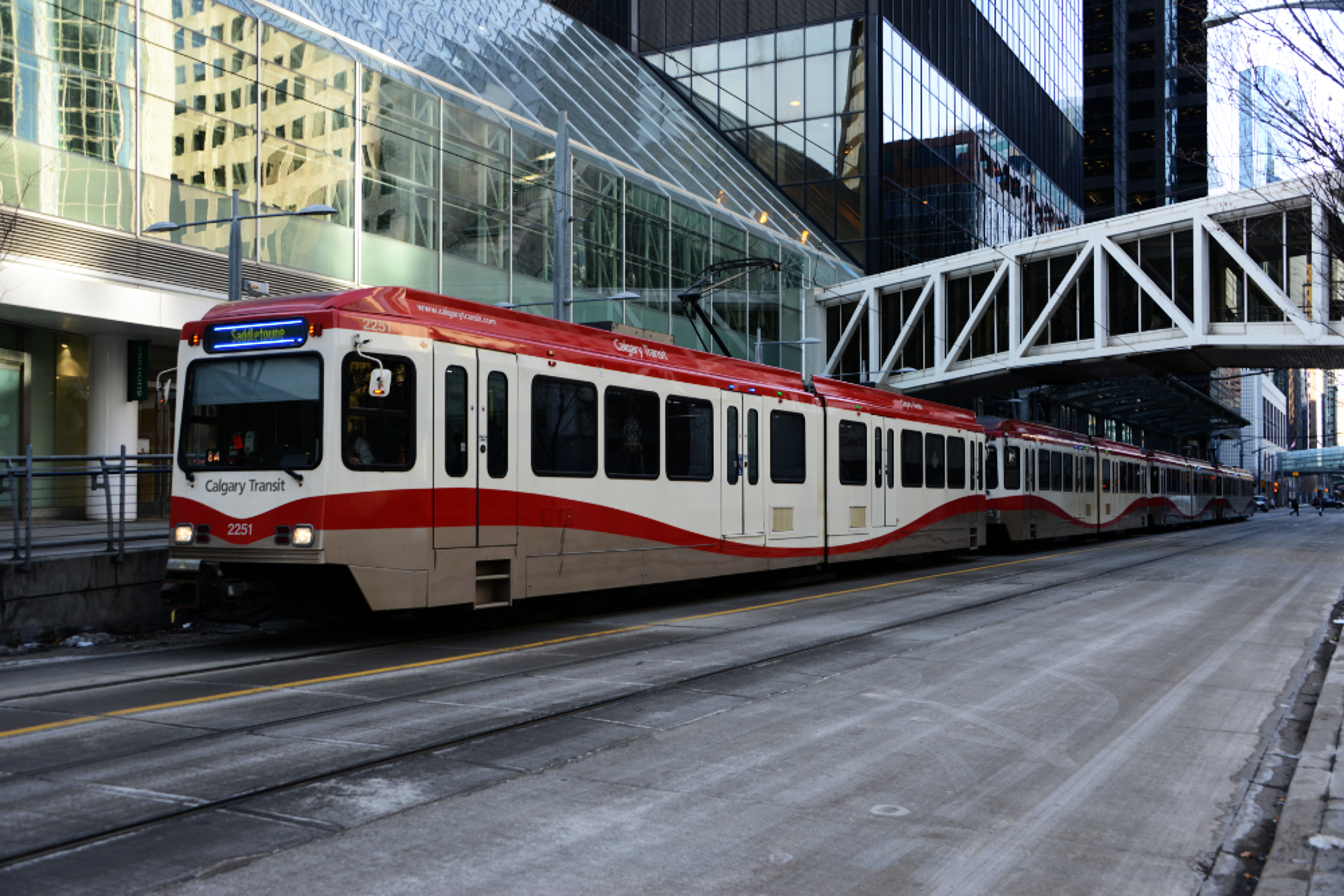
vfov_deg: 37.9
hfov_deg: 54.4
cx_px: 672
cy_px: 448
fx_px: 1307
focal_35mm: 35
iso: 250
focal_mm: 35
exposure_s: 1/100
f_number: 5
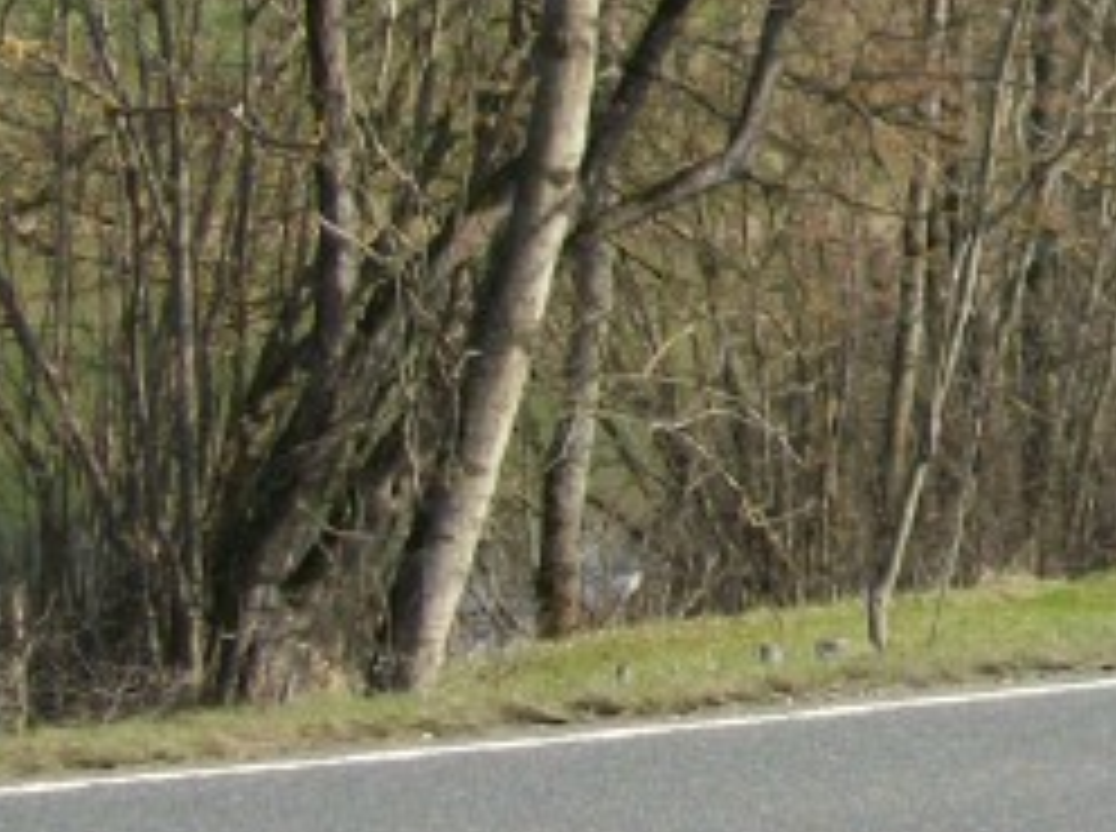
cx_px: 1858
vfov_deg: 11.1
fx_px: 4247
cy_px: 34
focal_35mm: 132
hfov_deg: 13.7
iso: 80
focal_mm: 5.7
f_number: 2.9
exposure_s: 1/1000
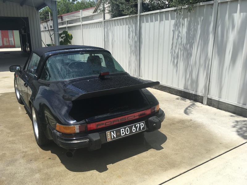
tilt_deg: -15.6
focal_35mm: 29
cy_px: 92
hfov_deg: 61.7
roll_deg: +1.4
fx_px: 207
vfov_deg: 48.2
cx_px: 124
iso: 25
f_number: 2.2
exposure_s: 1/1672
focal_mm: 4.15
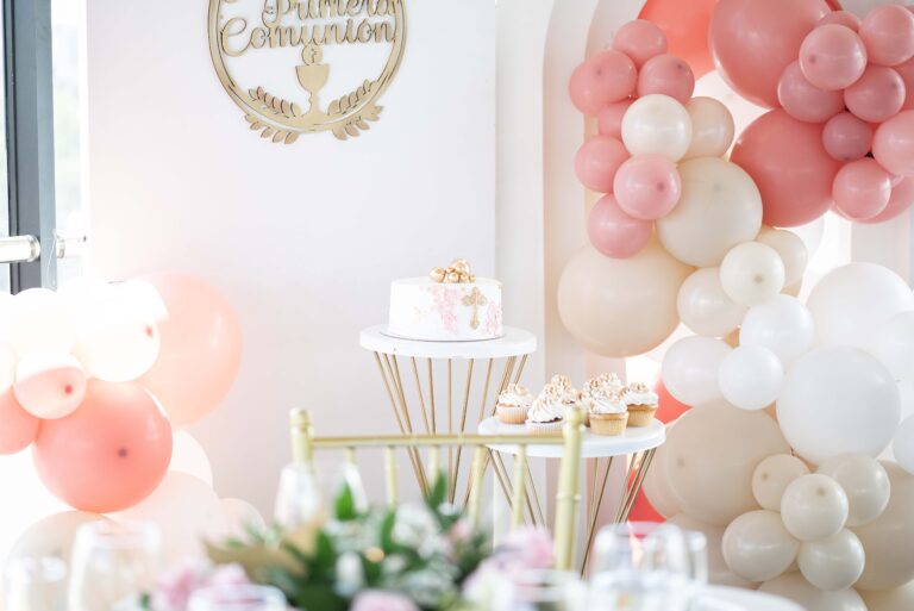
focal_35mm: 105
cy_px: 306
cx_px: 457
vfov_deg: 13.1
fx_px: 2667
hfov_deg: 19.4
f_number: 3.5
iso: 320
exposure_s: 1/125
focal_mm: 105
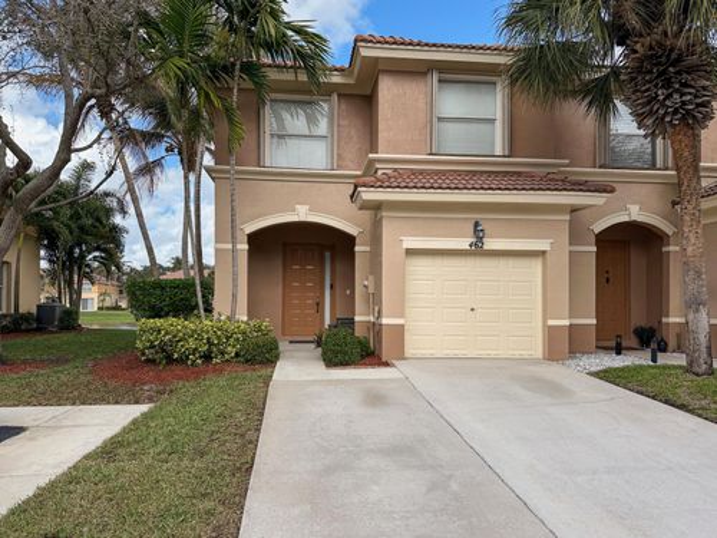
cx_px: 358
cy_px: 269
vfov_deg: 56.8
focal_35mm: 24
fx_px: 497
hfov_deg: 71.6
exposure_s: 1/2299
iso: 80
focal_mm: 6.86
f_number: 1.78
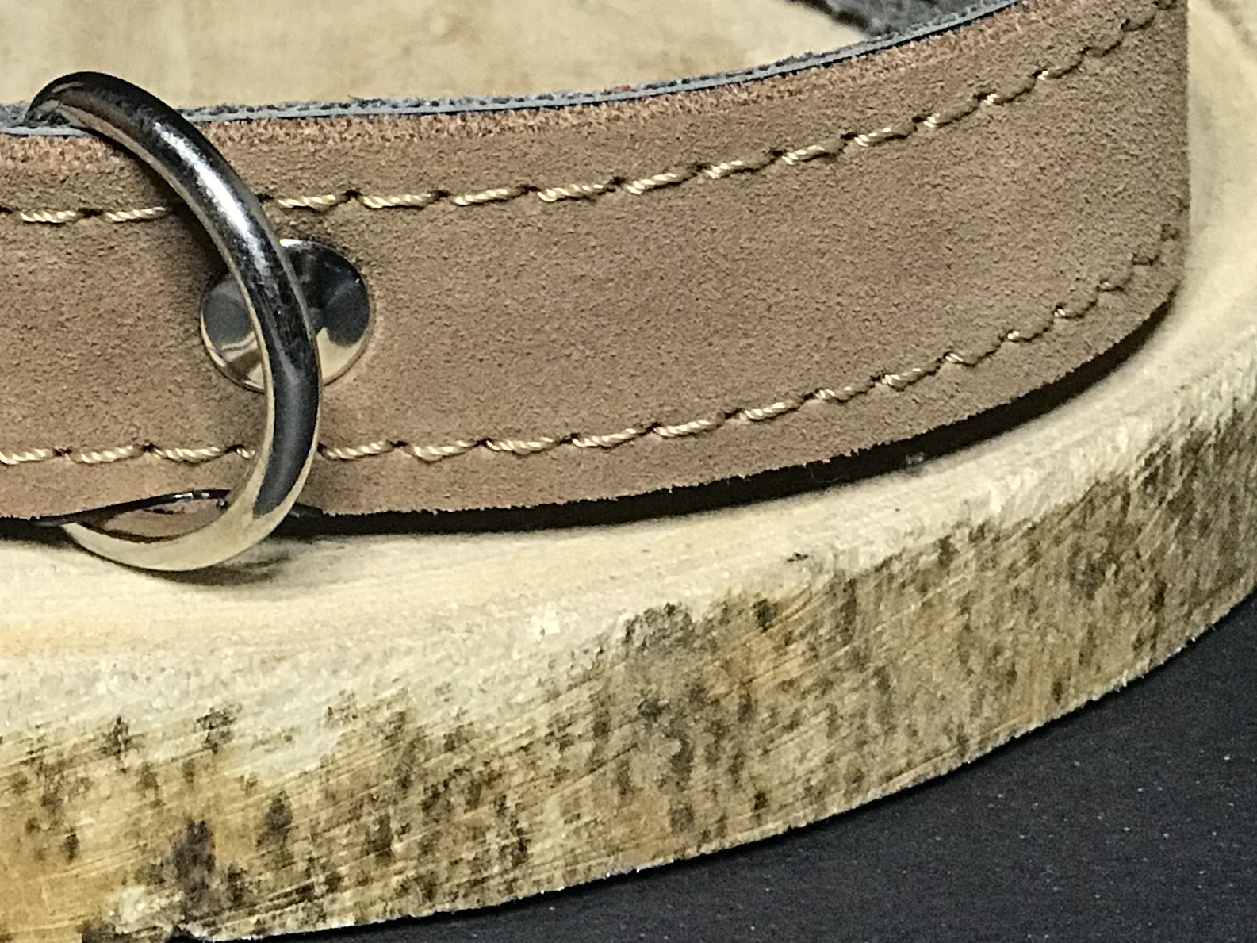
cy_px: 106
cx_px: -47
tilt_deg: -22.3
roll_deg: +0.6
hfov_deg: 13.4
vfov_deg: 10.2
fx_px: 5266
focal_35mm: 145
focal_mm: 6.6
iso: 160
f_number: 2.8
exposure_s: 1/50
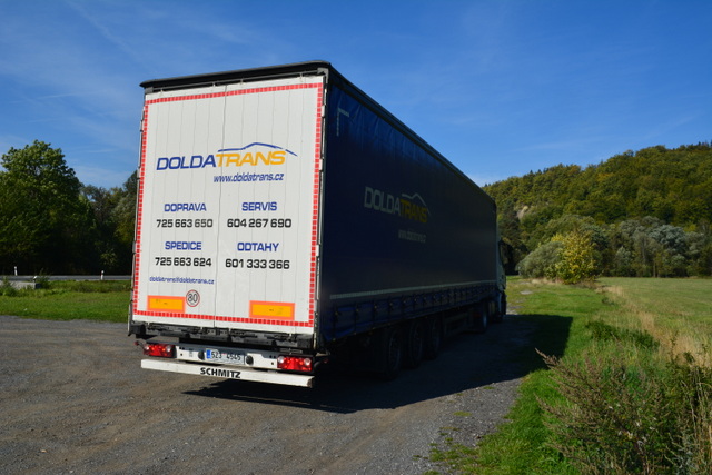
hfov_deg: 61.9
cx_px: 356
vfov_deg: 43.6
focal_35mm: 30
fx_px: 593
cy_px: 238
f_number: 11
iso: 100
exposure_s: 1/160
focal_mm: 20
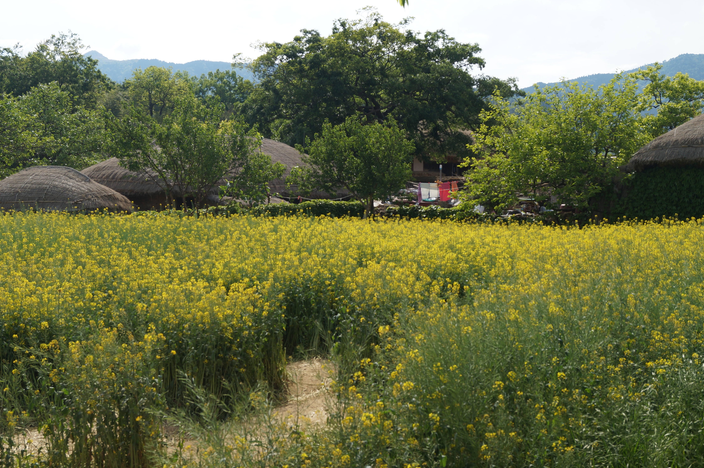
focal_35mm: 46
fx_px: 899
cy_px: 226
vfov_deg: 29.2
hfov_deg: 42.8
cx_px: 345
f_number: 8
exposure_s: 1/250
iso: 100
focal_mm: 28
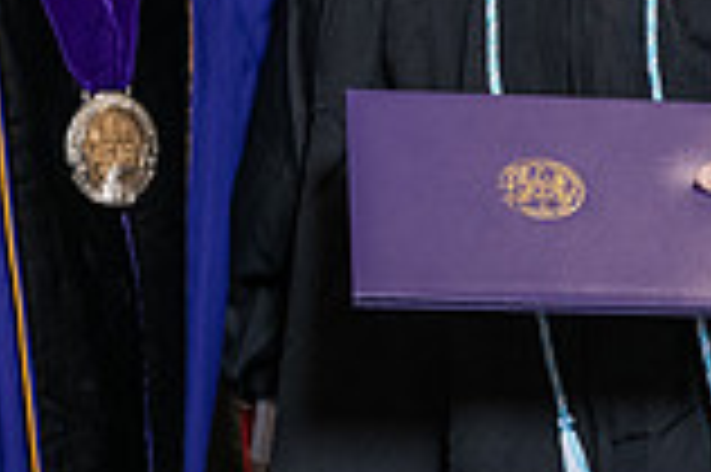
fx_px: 4340
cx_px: 189
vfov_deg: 6.2
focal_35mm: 220
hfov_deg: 9.4
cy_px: -65
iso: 2000
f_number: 5
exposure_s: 1/125
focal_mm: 60
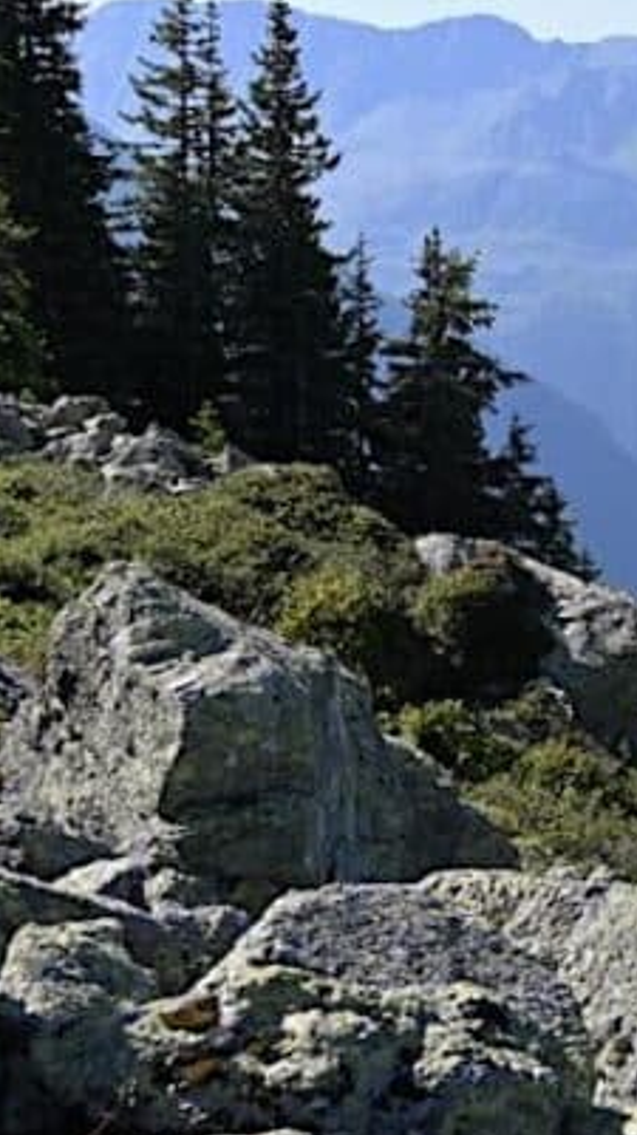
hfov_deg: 12.7
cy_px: 579
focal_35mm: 92
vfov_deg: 23.1
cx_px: 835
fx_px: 2778
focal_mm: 34.5
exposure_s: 1/320
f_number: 6.3
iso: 100
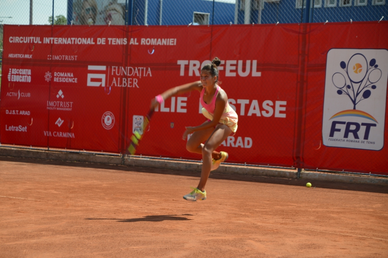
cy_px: 129
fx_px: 1292
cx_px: 194
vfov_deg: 11.4
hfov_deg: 17.1
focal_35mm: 120
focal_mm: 80
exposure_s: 1/160
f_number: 6.3
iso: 100
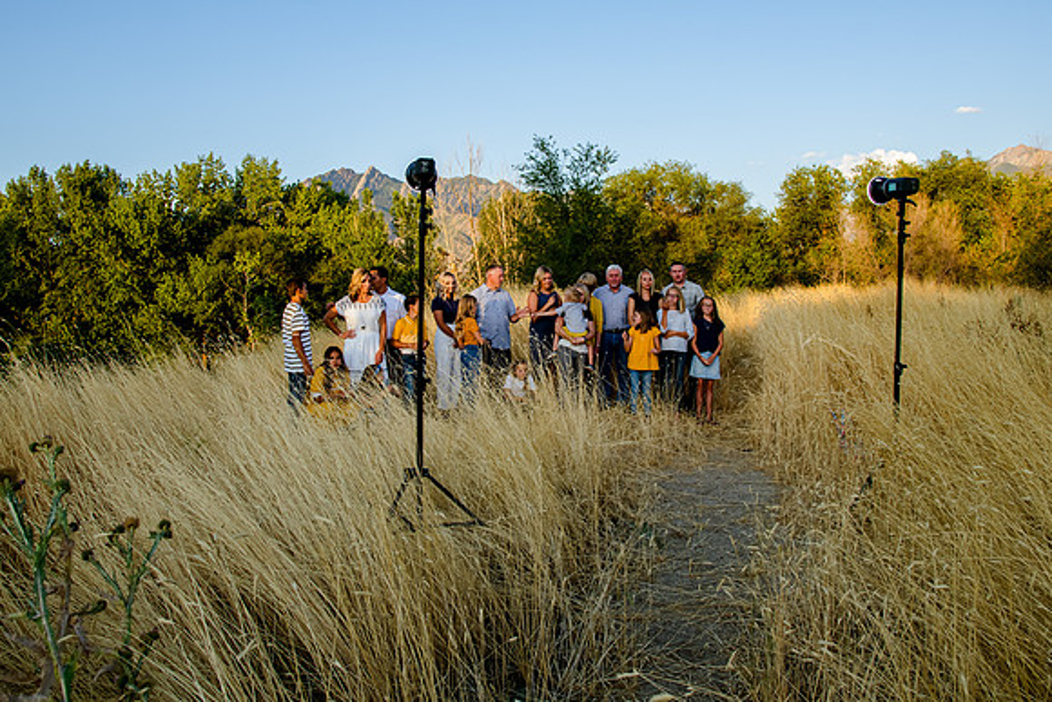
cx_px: 526
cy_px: 287
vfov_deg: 44.2
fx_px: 861
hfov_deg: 62.9
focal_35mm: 29
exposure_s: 1/250
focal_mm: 24
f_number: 9
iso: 800
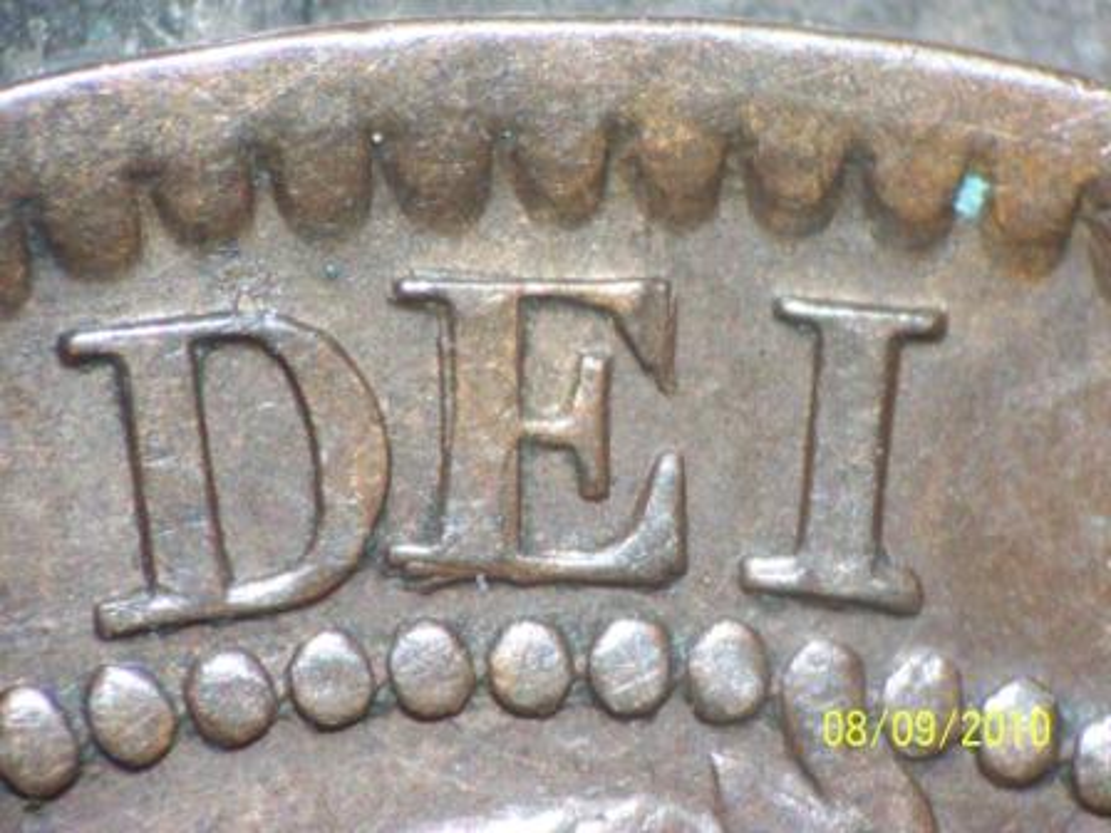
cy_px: 416
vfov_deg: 10.3
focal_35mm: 144
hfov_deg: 13.7
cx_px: 556
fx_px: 4622
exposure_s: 1/30
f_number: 4.9
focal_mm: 22.4
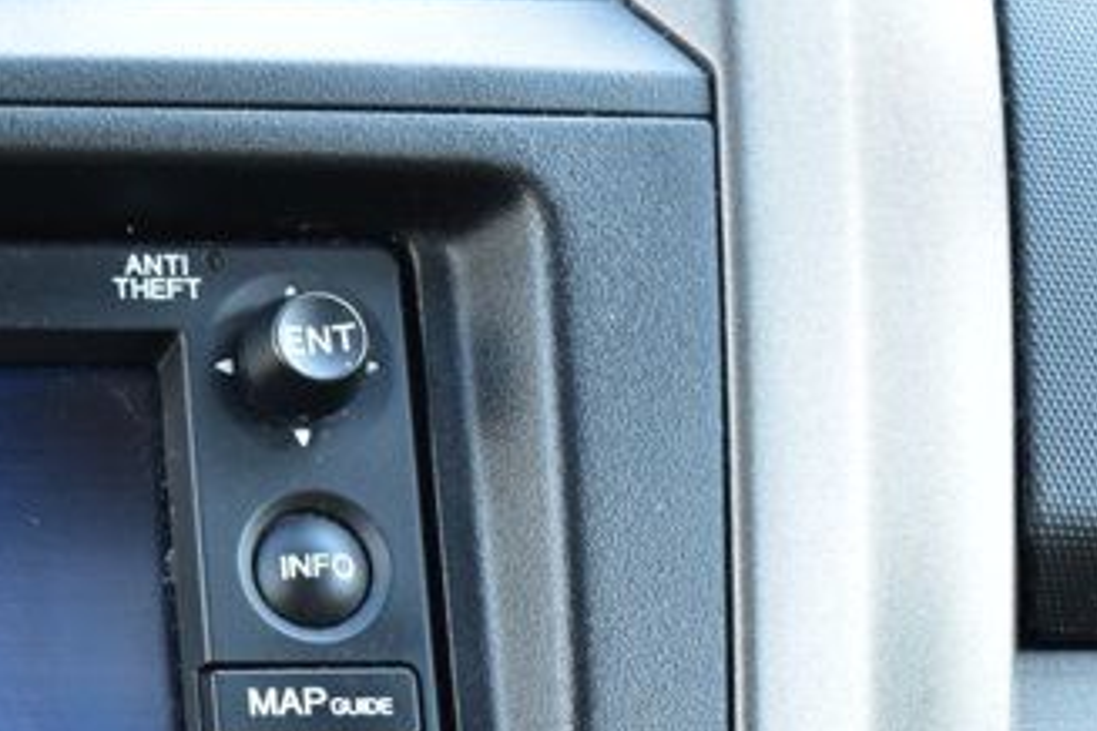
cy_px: 865
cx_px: -493
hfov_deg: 13.4
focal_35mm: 146
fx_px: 4435
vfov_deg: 9.3
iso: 500
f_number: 6.3
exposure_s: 1/15
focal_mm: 31
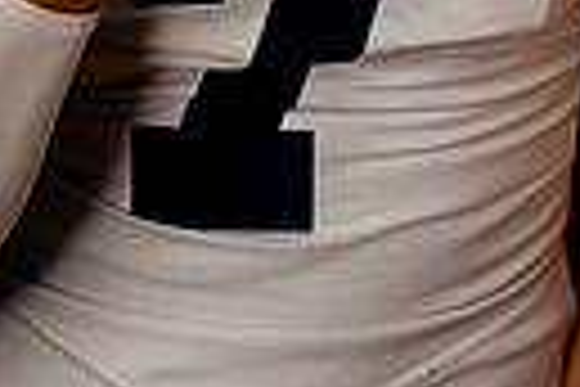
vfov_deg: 8.0
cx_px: 162
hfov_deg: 12.7
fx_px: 2594
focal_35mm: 161
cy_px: -504
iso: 80
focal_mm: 46
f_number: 6.3
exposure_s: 1/250
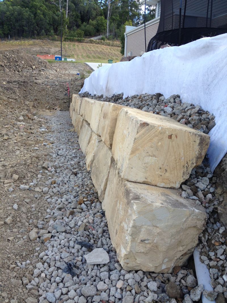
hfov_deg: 40.7
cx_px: 114
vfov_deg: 52.6
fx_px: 306
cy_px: 152
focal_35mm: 35
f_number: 2.4
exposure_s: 1/484
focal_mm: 4.28
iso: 50
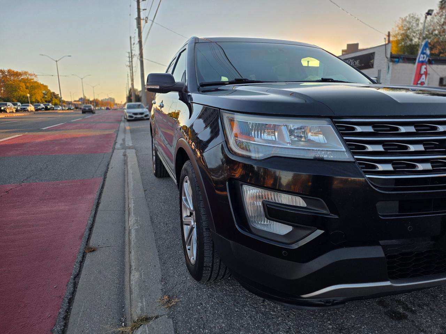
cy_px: 167
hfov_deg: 73.9
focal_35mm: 23
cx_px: 223
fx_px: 296
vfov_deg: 58.9
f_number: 1.7
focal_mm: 6.25
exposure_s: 1/2169
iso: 80
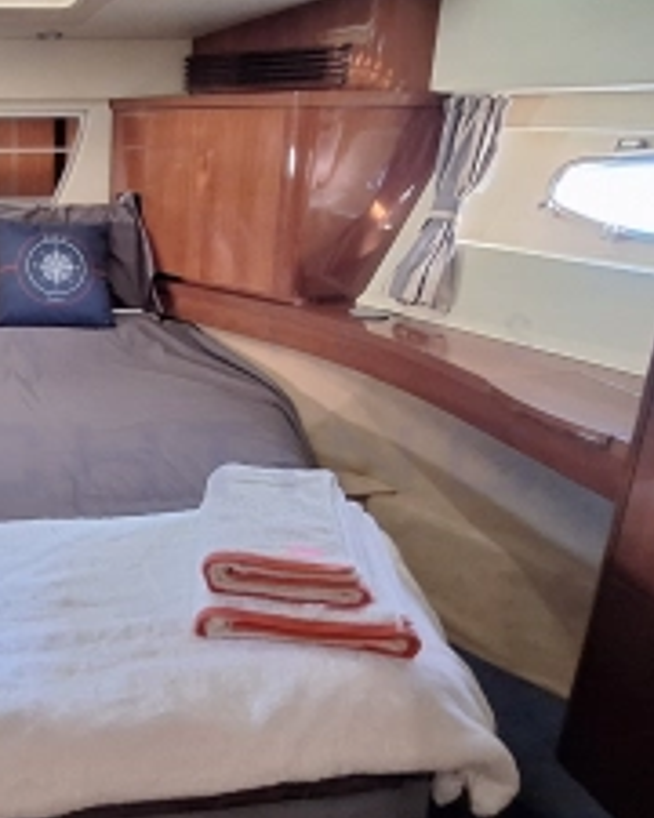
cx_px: 29
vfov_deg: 57.0
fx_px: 750
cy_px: 362
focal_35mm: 31
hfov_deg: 42.0
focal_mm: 1.74
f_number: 2.2
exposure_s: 1/25
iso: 400
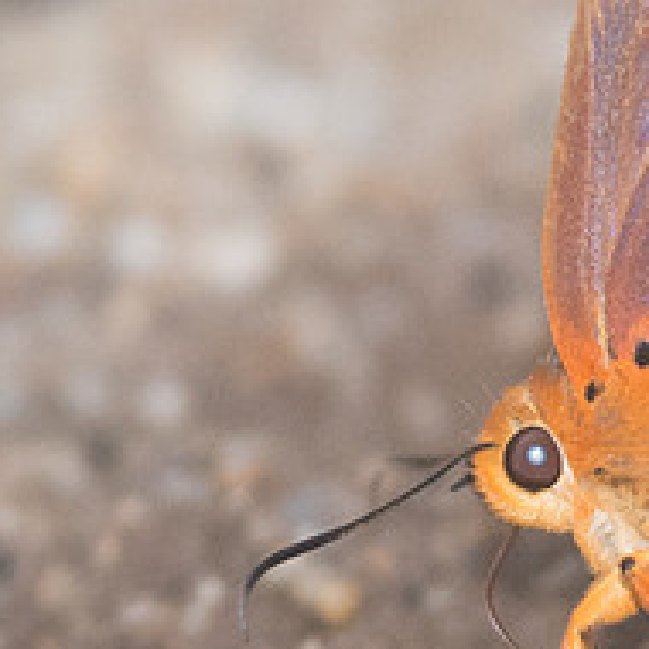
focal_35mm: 1451
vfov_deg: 1.2
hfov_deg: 1.2
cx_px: 1184
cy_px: 337
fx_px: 30778
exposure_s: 1/250
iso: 800
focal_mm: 150
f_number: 3.3
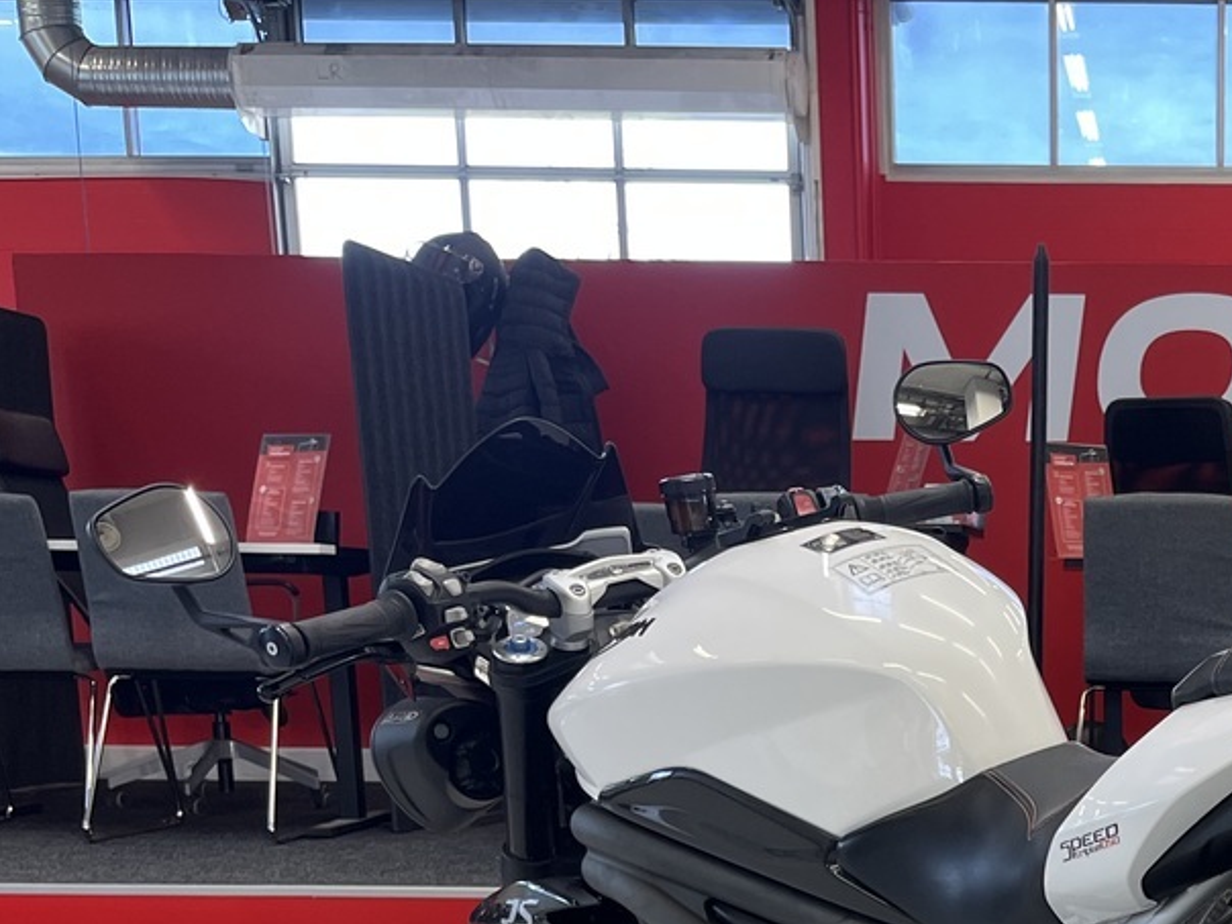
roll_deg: +0.4
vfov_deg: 21.9
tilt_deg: -12.1
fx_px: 2207
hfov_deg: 29.4
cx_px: 1191
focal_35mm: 62
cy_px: 1099
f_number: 1.6
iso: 100
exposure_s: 1/100
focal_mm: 5.1
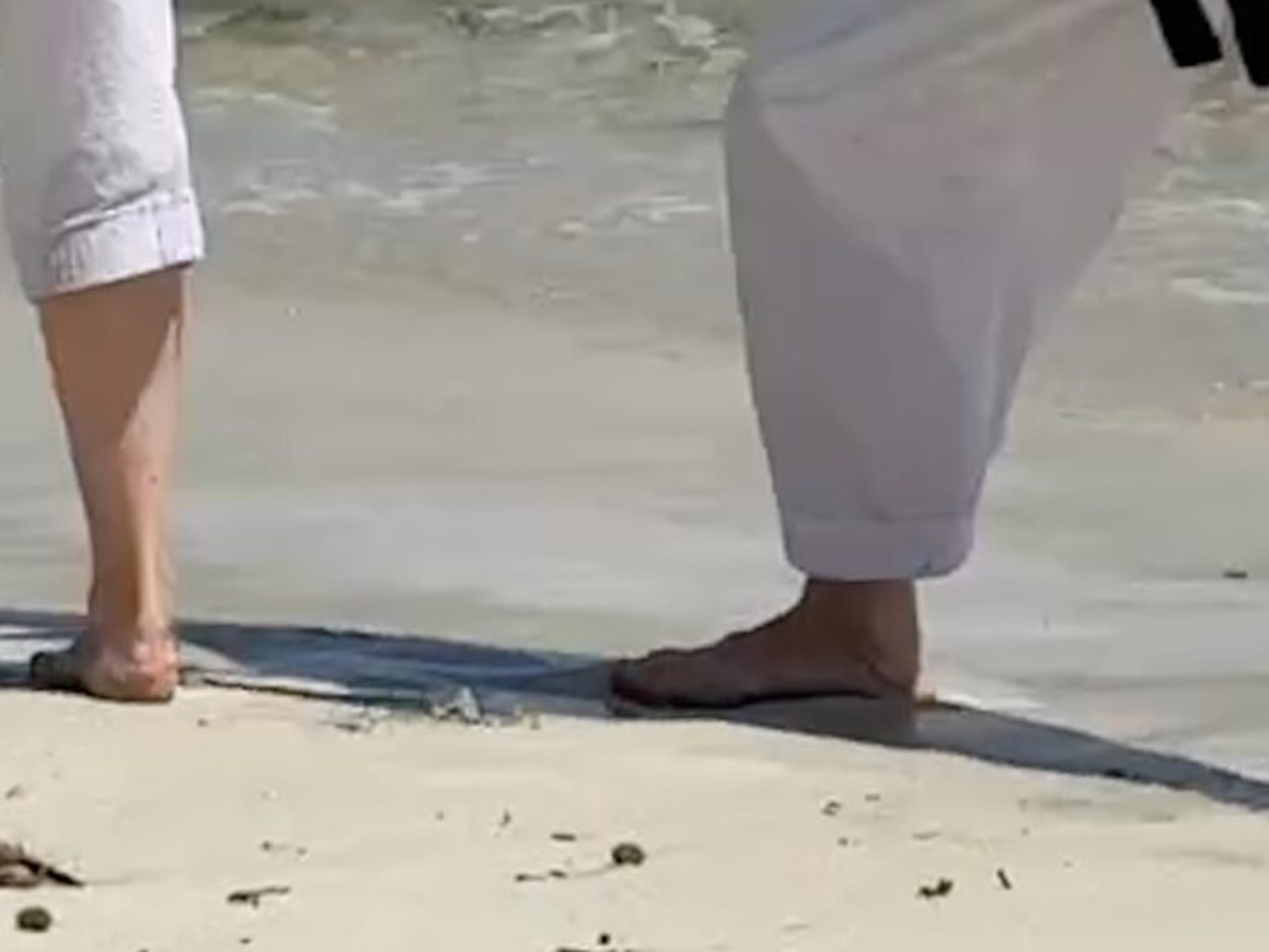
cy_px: -371
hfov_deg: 22.6
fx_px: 3154
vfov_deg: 16.1
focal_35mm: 86
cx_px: 345
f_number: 1.78
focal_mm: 6.76
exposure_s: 1/14286
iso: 80
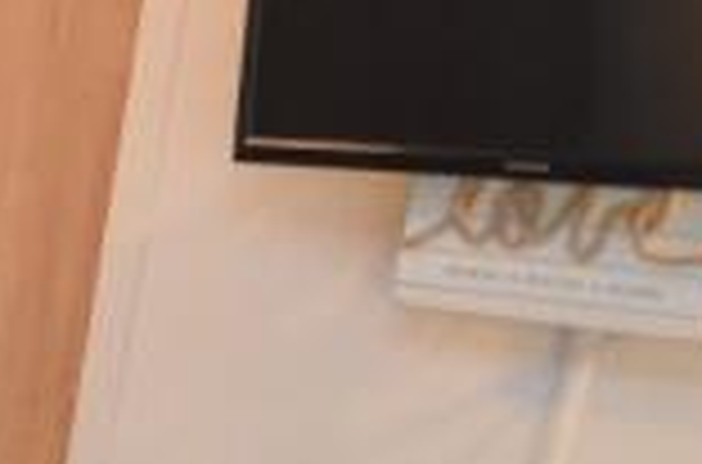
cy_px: 655
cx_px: -747
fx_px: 2105
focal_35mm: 108
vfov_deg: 12.1
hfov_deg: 15.0
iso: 800
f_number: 3.5
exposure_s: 1/40
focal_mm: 11
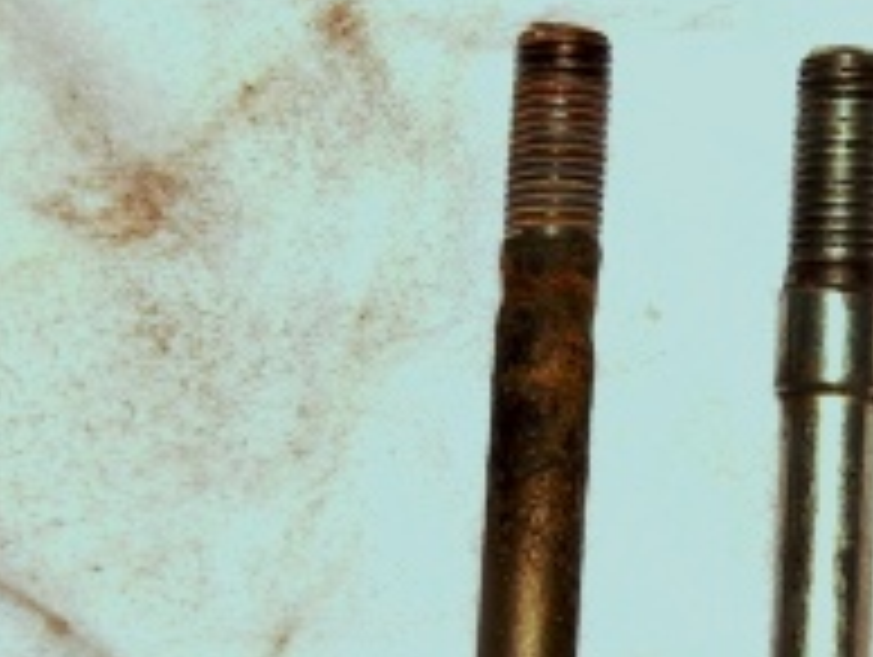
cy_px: 378
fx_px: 10252
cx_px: 706
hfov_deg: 4.9
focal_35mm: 406
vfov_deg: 3.7
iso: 100
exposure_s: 1/60
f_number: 5.6
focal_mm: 29.4
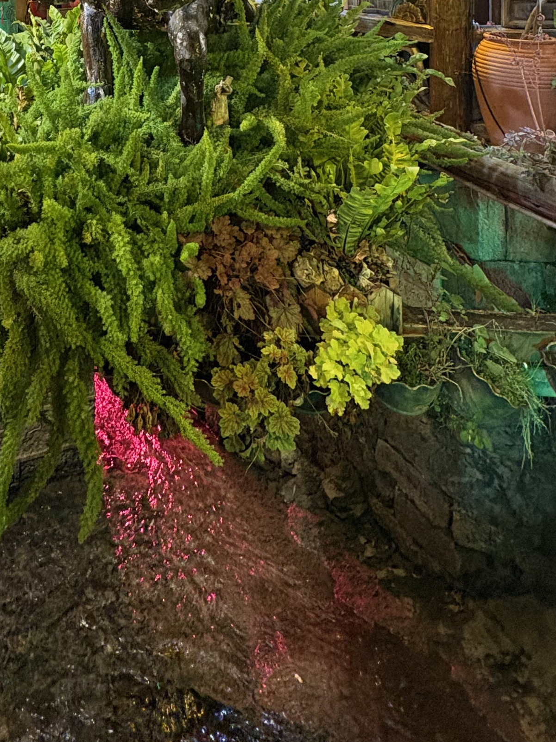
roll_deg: +0.4
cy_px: -68
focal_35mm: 35
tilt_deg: -0.1
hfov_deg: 38.5
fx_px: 750
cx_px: 79
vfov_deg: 42.0
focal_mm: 2.22
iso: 400
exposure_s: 1/50
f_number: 2.2
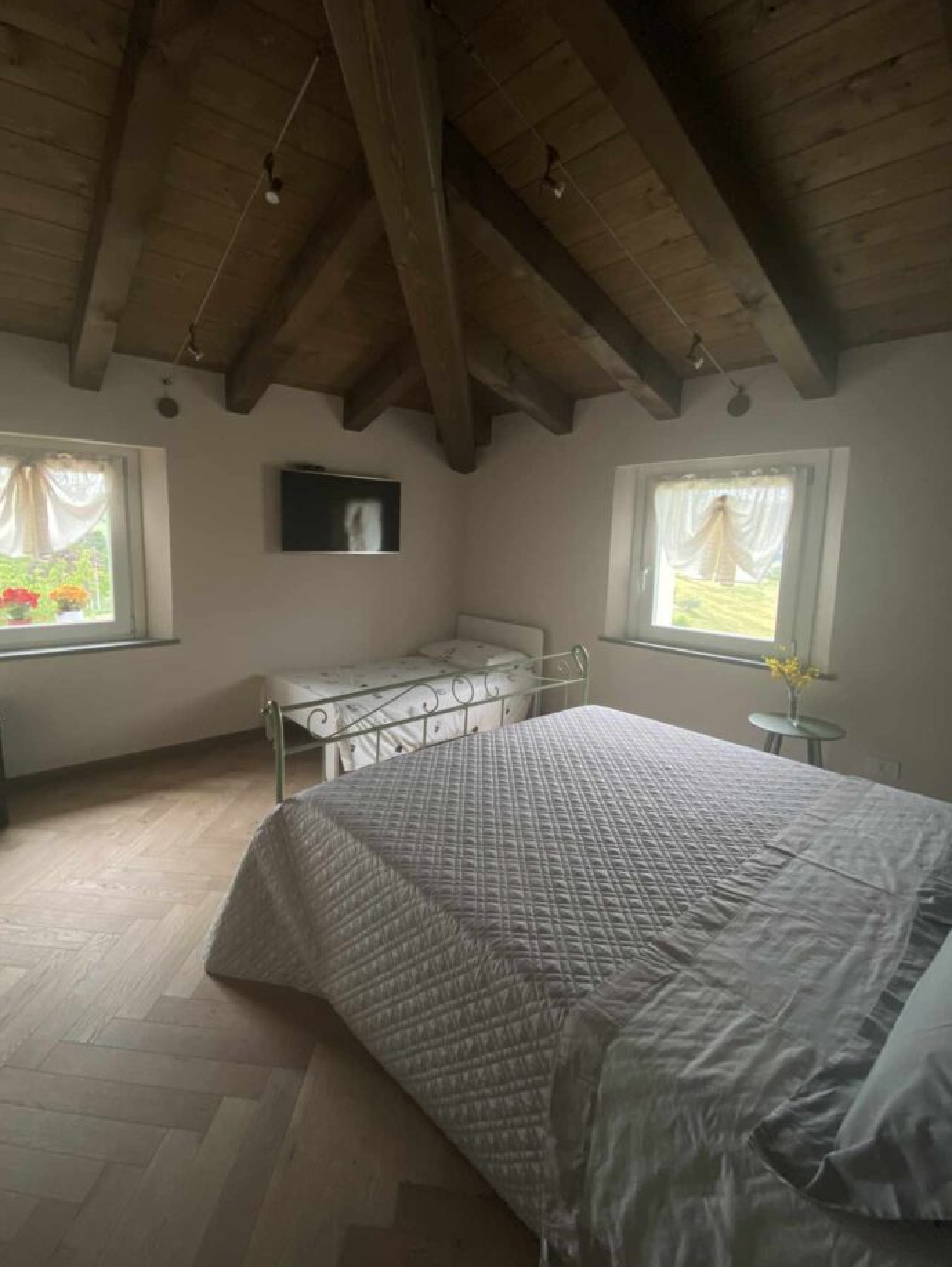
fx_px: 1062
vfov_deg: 61.6
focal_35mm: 29
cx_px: 427
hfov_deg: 48.2
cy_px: 606
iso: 32
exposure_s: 1/1272
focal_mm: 4.2
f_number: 1.8
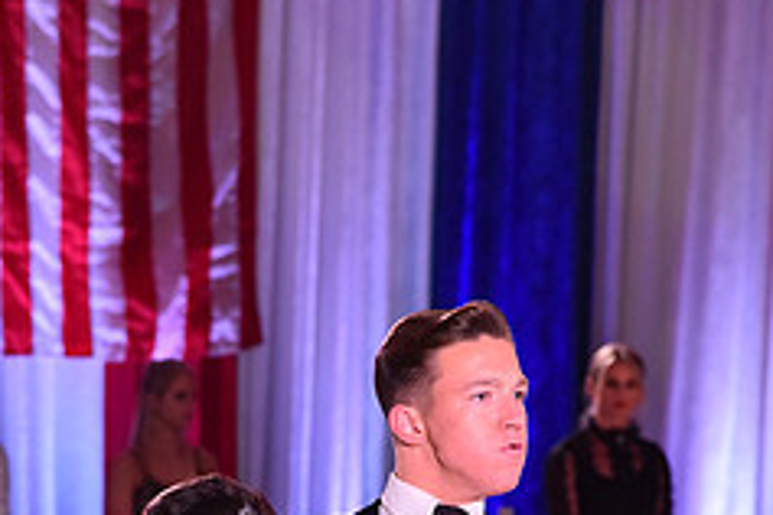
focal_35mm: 294
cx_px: 302
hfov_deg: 7.0
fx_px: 6312
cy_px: 870
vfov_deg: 4.6
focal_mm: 120
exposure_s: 1/250
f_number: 6.3
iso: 2500
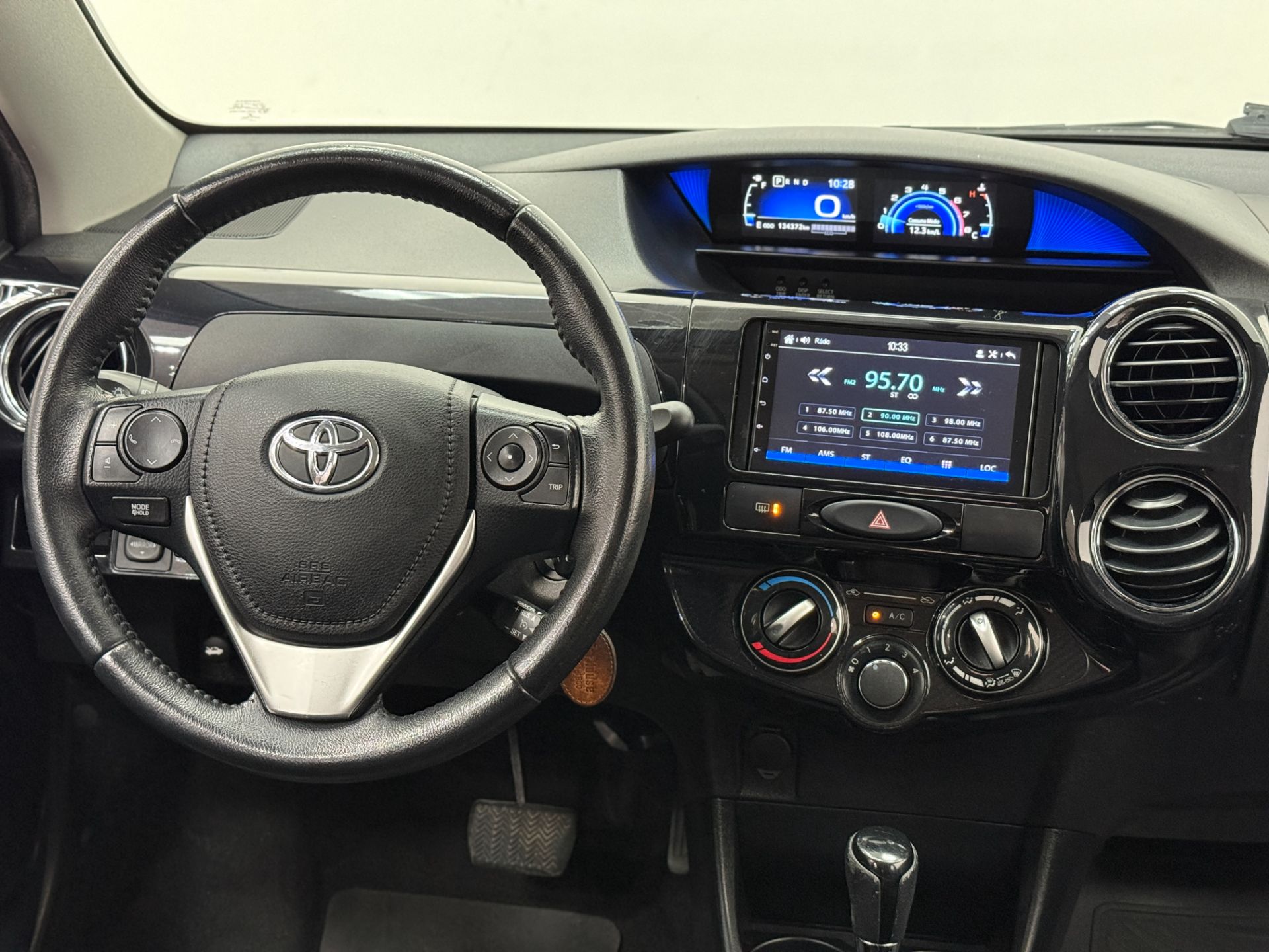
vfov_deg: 30.3
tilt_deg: -19.0
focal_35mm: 48
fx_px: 1760
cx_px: 634
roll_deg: -0.6
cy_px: 476
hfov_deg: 39.7
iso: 500
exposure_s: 1/40
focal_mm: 6.76
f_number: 1.78
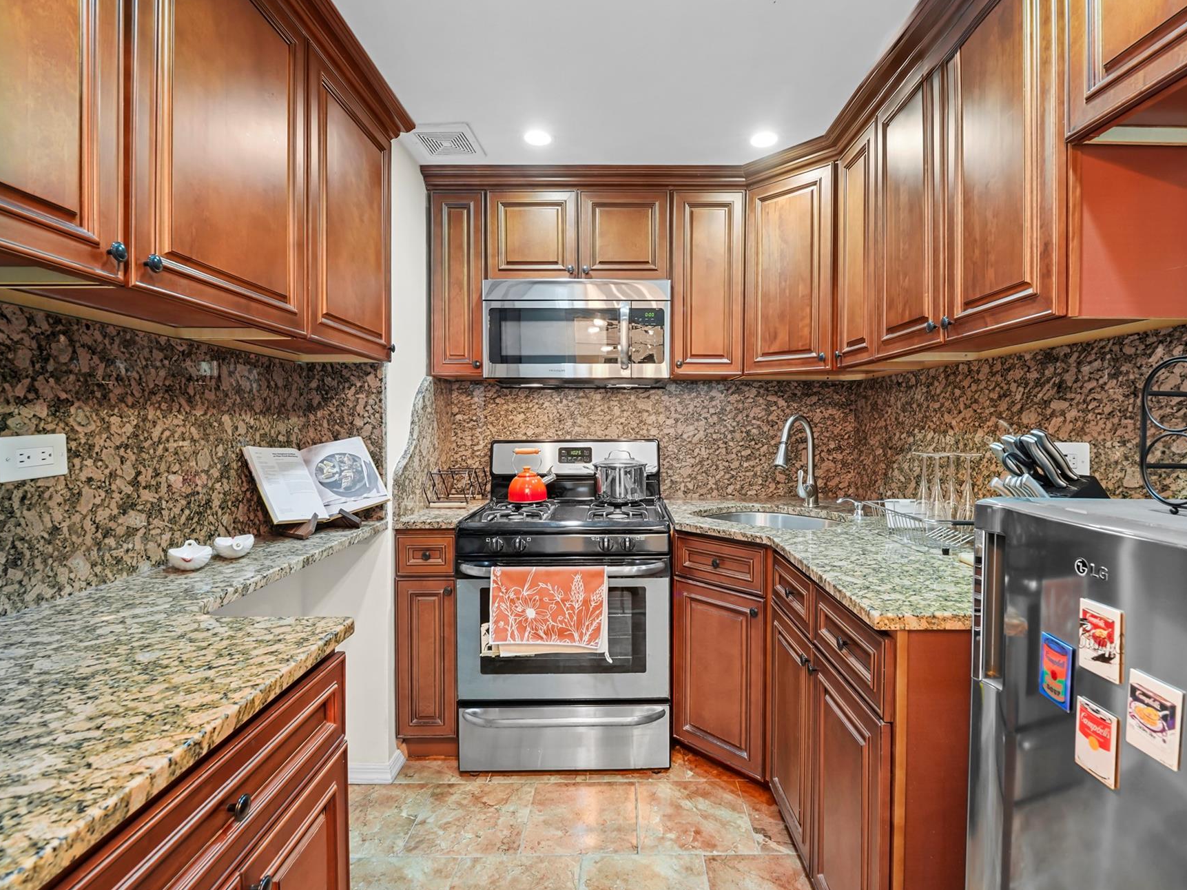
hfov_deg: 94.4
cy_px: 431
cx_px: 632
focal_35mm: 16
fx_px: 549
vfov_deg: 78.1
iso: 800
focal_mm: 14
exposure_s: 1.3
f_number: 9
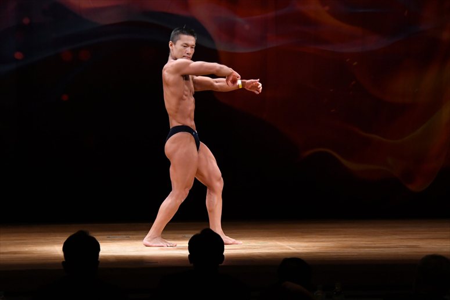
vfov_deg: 6.3
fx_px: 2711
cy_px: 150
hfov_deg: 9.5
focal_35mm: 217
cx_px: 225
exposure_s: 1/400
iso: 3200
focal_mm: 145
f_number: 5.6
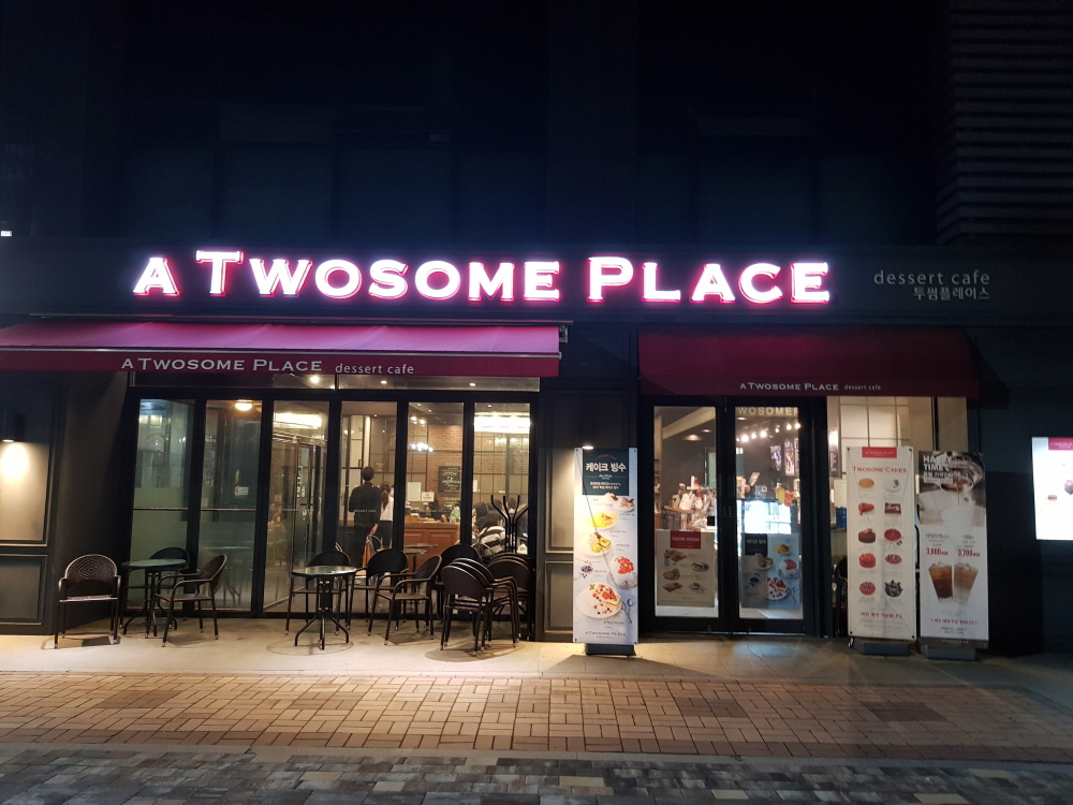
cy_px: 402
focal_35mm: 26
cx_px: 536
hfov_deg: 67.3
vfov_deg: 53.1
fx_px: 806
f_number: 1.7
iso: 250
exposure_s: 1/17
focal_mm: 4.2
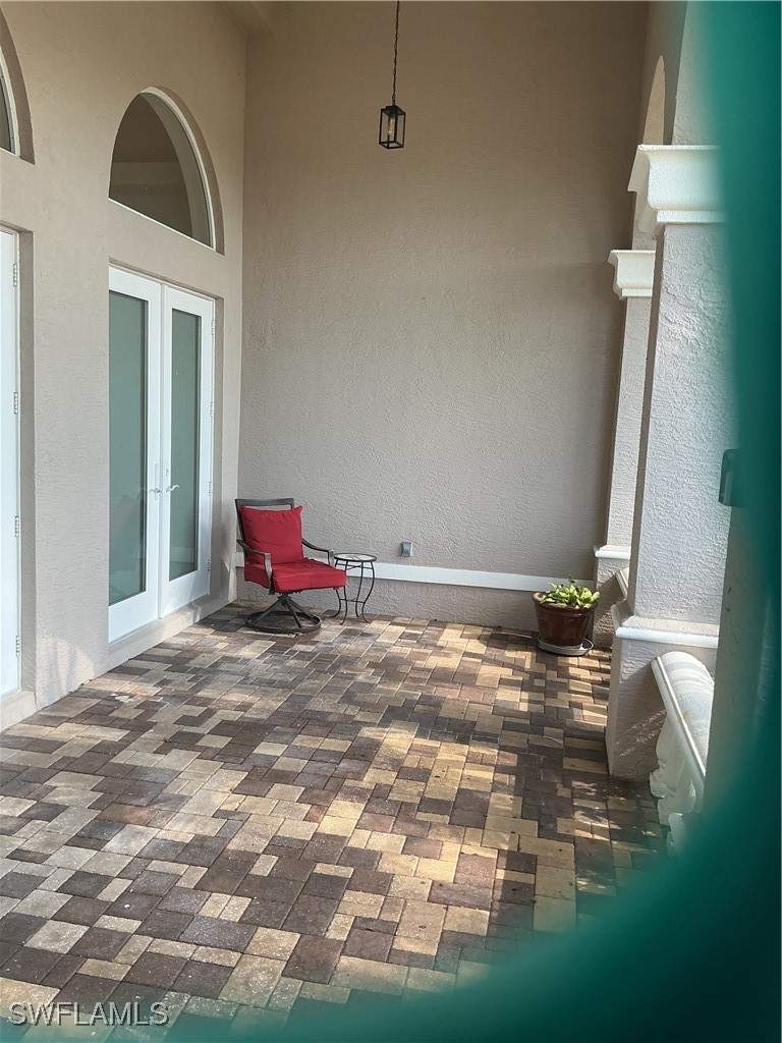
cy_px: 522
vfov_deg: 61.7
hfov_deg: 48.2
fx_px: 874
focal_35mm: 29
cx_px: 391
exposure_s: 1/128
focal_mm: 3
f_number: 1.8
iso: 16
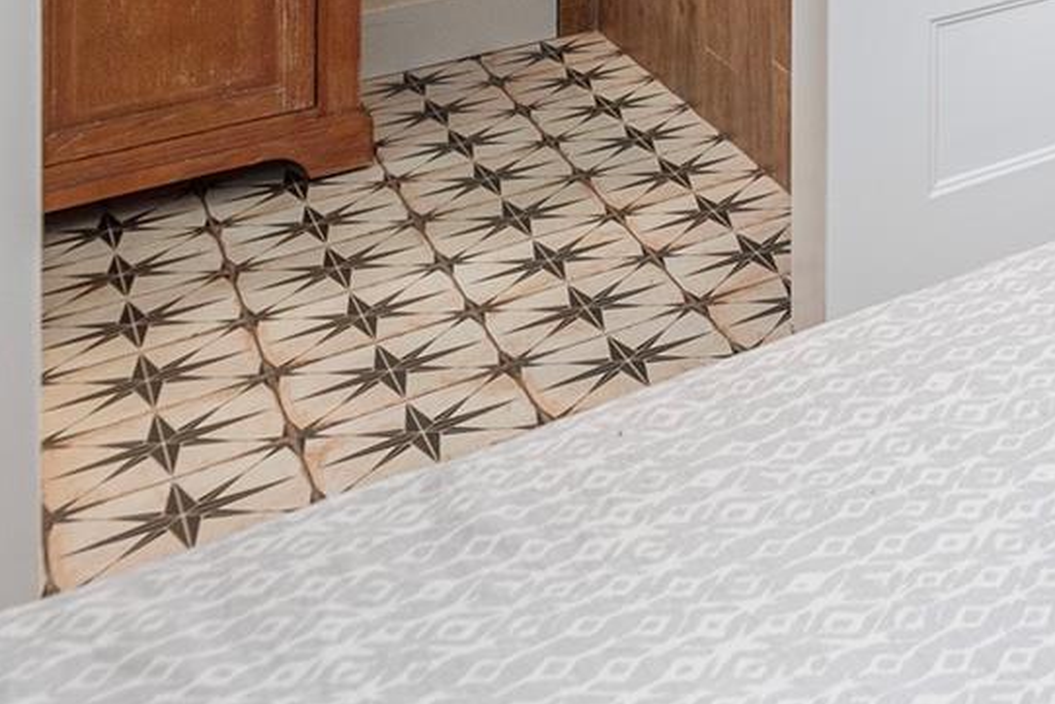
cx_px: 1886
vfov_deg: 19.4
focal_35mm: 53
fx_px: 1554
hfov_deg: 22.4
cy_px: -547
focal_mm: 14
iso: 320
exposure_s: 1/100
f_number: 8
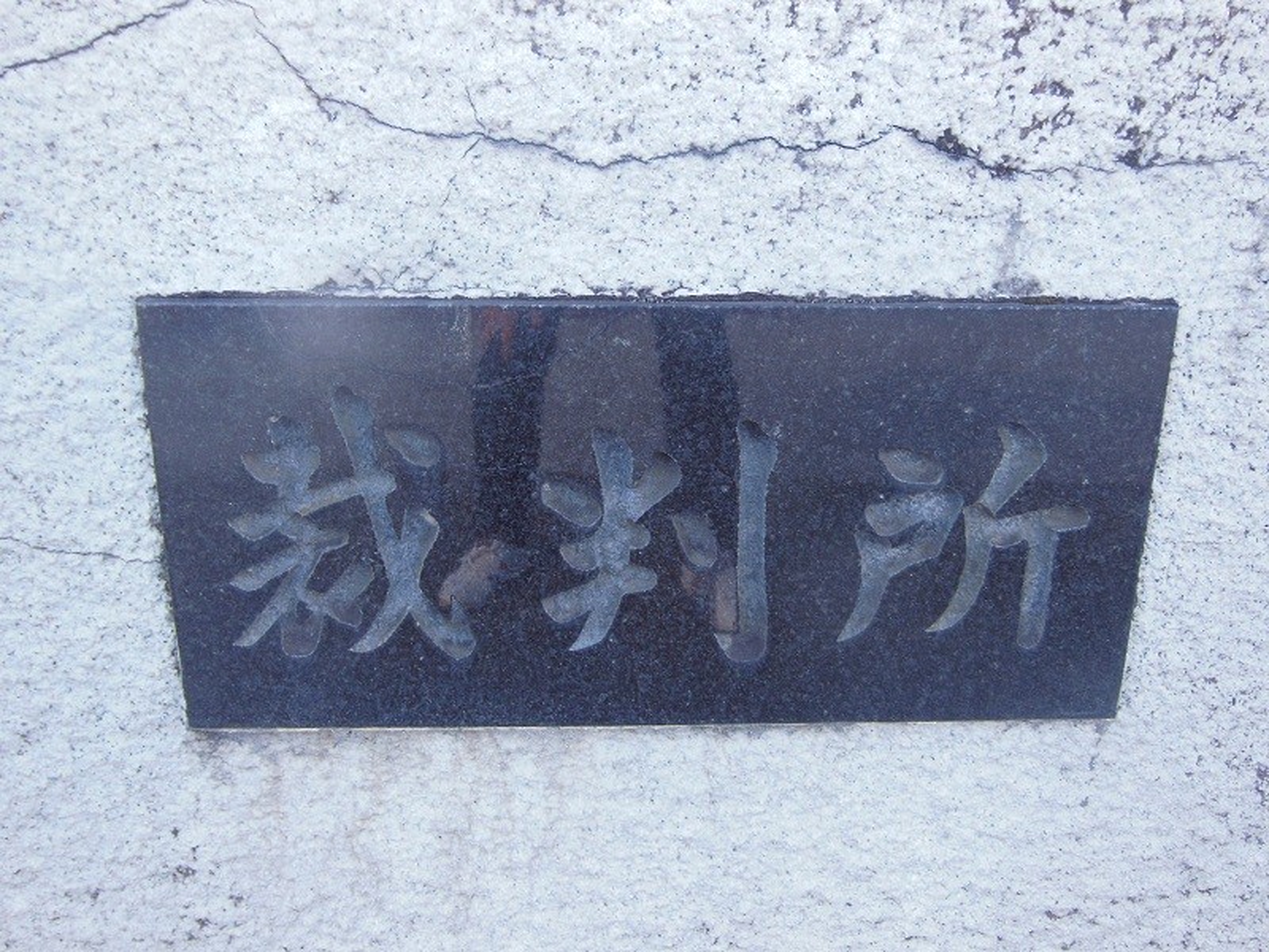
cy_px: 476
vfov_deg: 41.8
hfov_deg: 54.0
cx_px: 634
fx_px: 1246
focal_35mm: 34
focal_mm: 6
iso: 125
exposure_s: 1/50
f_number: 3.9
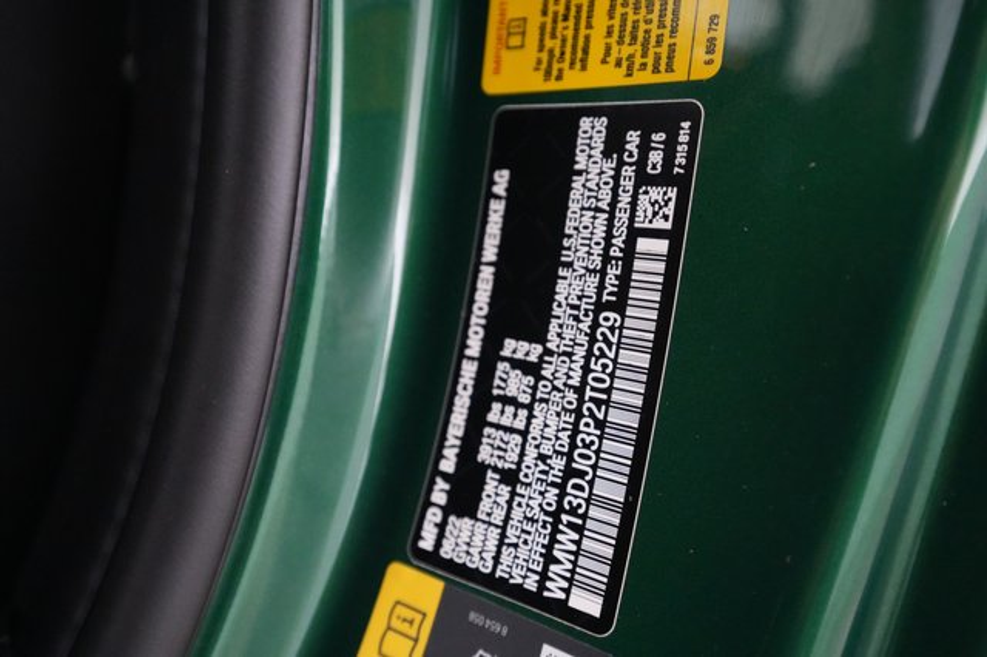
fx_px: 767
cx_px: 494
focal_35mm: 28
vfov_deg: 46.4
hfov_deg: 65.5
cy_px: 328
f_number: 4.5
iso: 12800
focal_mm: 28
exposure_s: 1/100
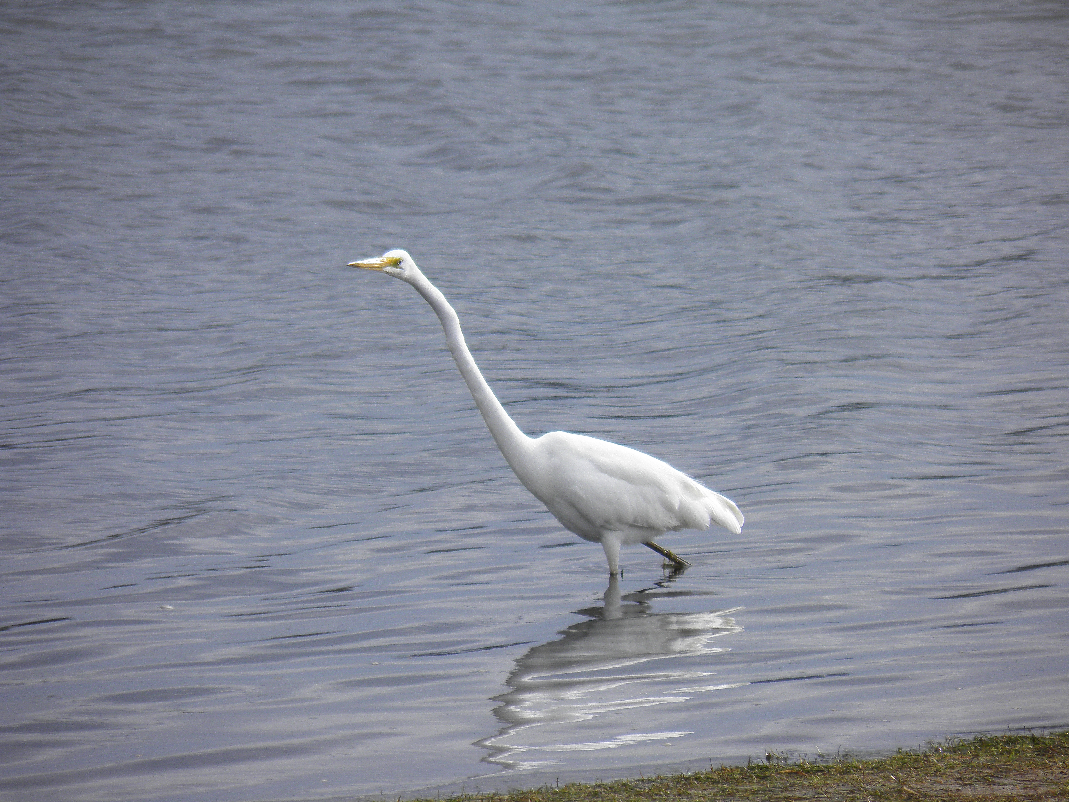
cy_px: 401
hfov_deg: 3.0
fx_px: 20166
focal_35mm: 653
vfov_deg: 2.3
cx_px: 534
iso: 50
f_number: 5.1
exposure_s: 1/250
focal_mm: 117.2
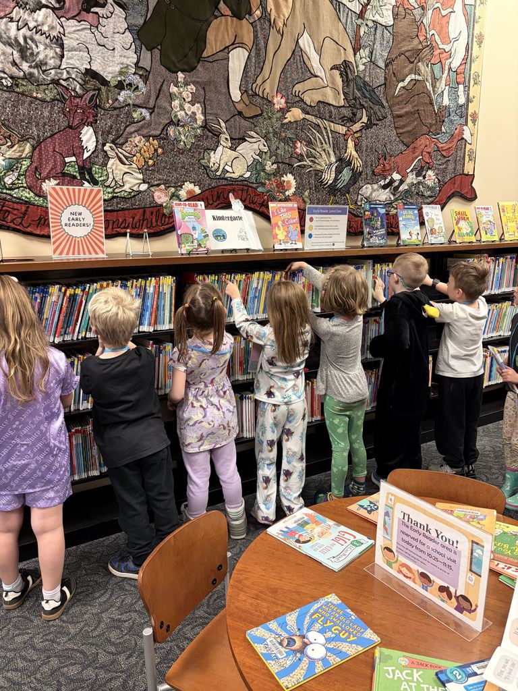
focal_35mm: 26
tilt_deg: -13.0
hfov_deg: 53.1
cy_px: 346
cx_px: 259
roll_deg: +0.8
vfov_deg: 67.3
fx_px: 519
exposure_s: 1/60
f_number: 1.6
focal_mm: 5.96
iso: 250
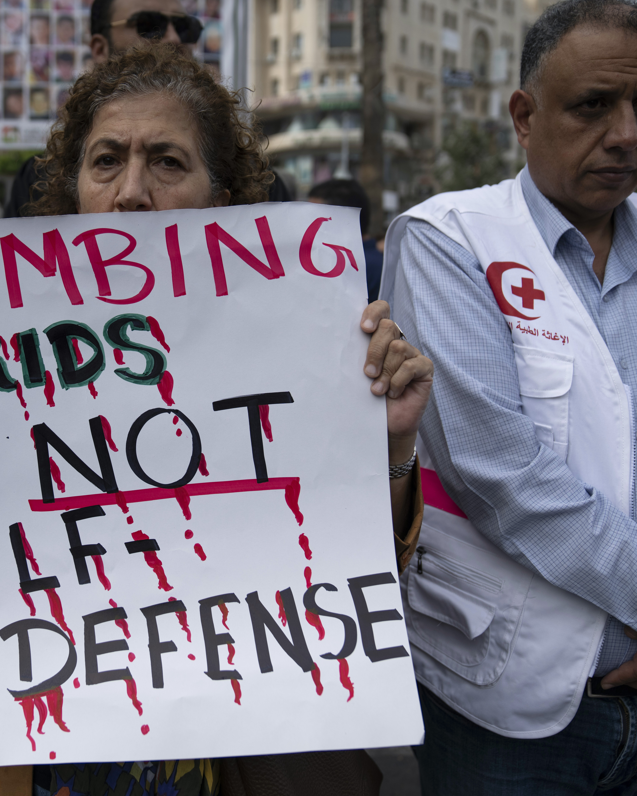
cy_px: 396
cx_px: 166
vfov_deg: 52.8
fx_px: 801
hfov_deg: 42.2
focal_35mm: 34
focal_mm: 24
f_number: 2.8
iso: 100
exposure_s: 1/2000
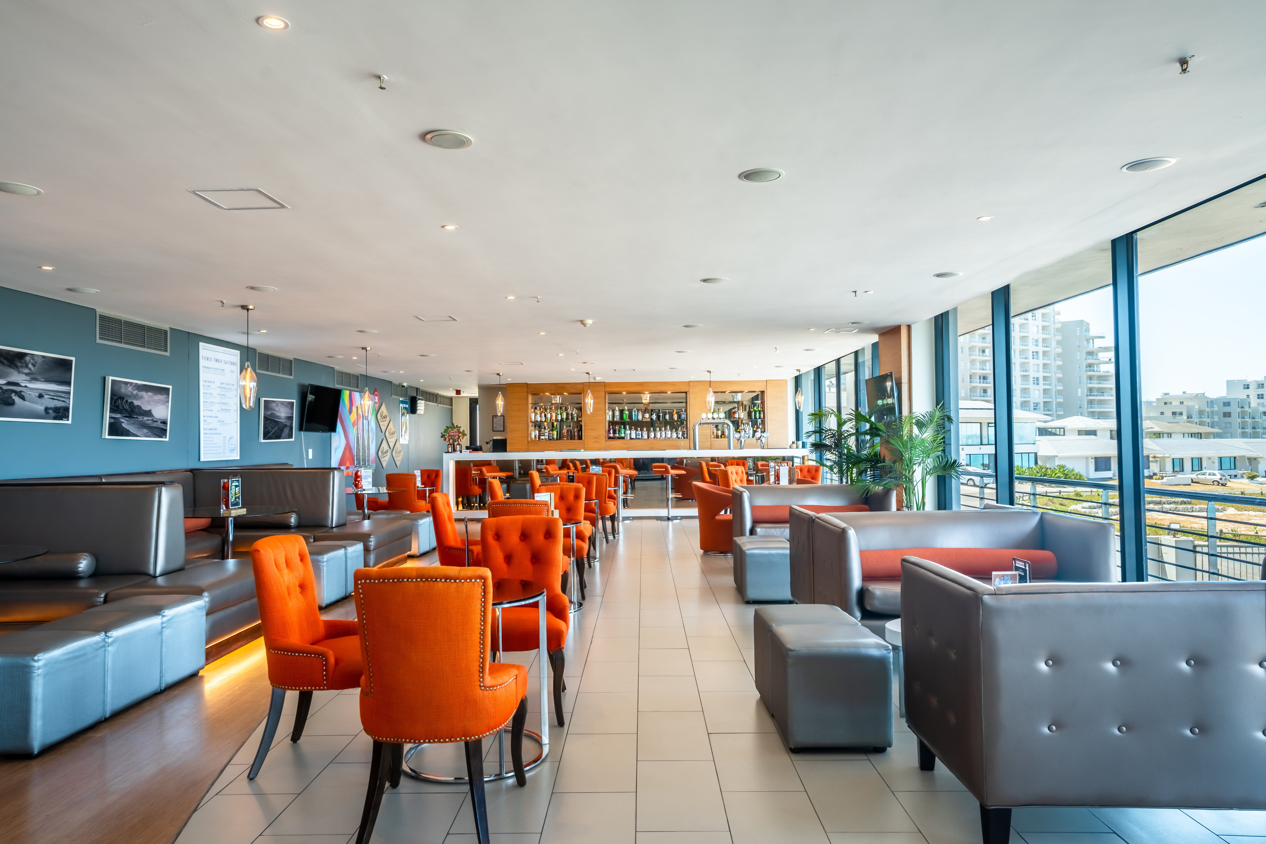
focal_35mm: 24
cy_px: 422
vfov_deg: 53.1
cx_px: 633
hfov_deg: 73.7
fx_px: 844
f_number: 7.1
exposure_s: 1/250
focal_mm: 24
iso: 200
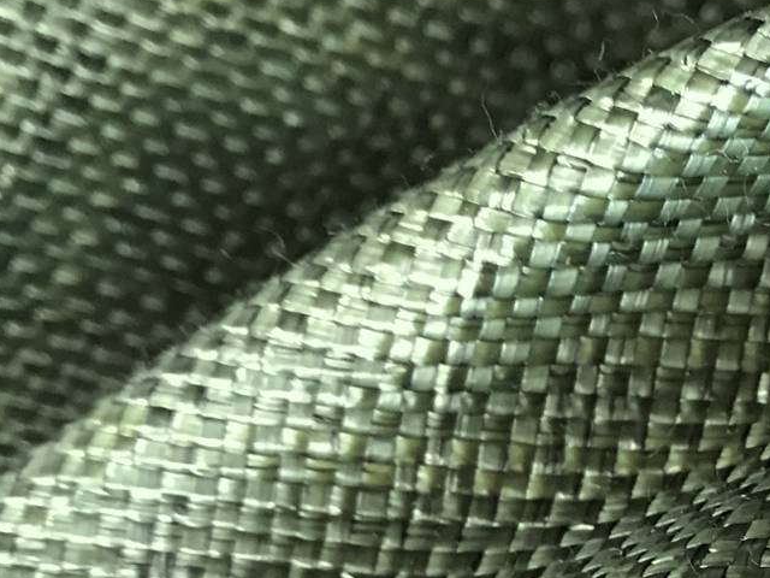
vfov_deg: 16.9
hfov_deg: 21.7
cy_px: 657
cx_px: 901
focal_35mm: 84
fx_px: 1869
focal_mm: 3.99
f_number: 1.8
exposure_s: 1/15
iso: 50
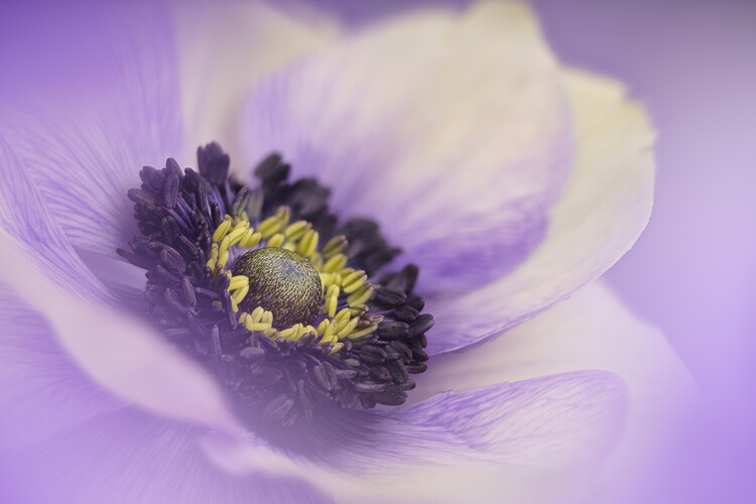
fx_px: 3150
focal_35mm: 150
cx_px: 378
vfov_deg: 9.1
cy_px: 252
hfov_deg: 13.7
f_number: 2.8
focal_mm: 150
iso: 50
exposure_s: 1/200
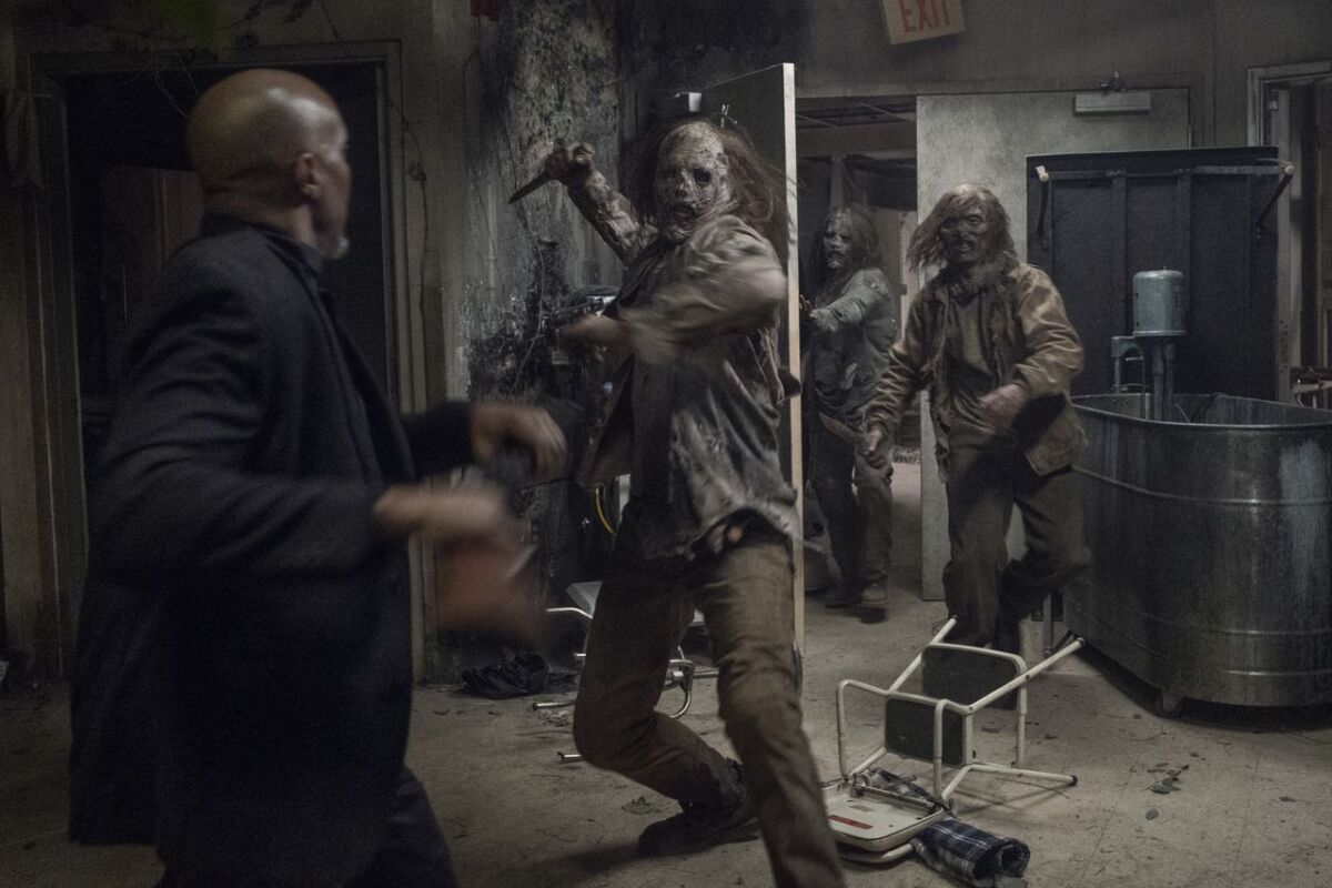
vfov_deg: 37.9
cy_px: 444
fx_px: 1295
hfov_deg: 54.4
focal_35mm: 35
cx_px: 666
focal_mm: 23
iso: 6400
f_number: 2
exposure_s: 1/125
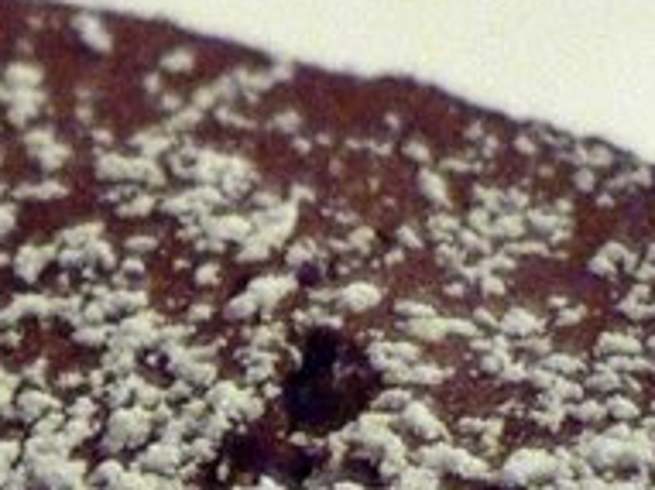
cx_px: -291
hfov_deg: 8.6
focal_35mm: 226
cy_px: 754
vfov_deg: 6.5
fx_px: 4274
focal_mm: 6
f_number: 2.8
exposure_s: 1.3
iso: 100
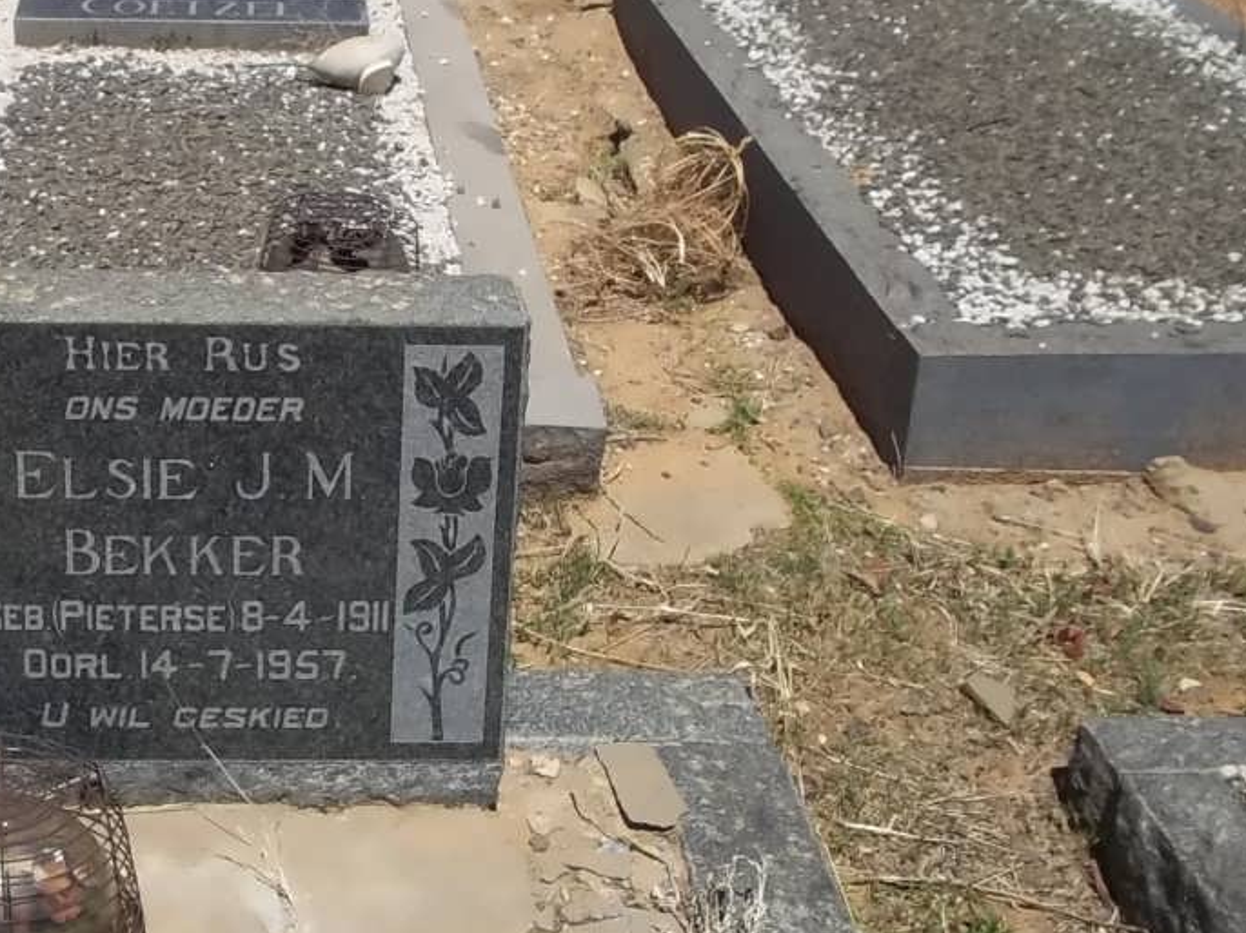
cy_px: 488
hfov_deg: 33.2
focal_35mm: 56
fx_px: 2015
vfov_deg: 26.1
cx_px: 225
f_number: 5.5
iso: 80
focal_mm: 5.7
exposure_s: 1/800
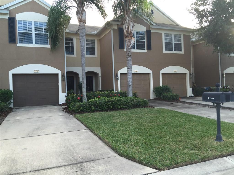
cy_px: 88
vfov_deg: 48.2
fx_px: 196
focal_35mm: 29
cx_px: 117
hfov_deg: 61.7
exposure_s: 1/172
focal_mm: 4.15
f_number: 2.2
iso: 32
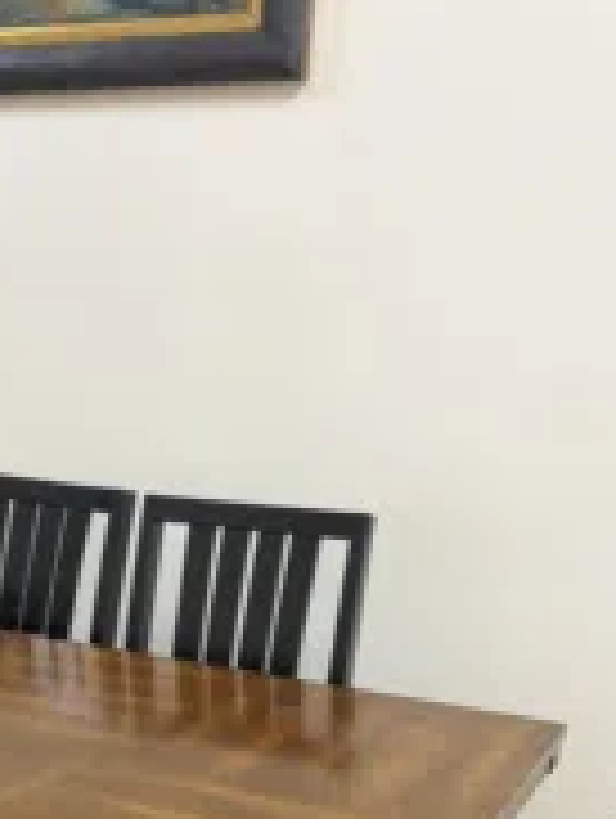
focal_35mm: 57
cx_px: 40
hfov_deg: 24.8
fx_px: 1349
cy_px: 698
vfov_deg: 32.5
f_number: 1.6
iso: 320
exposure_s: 1/50
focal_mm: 5.96
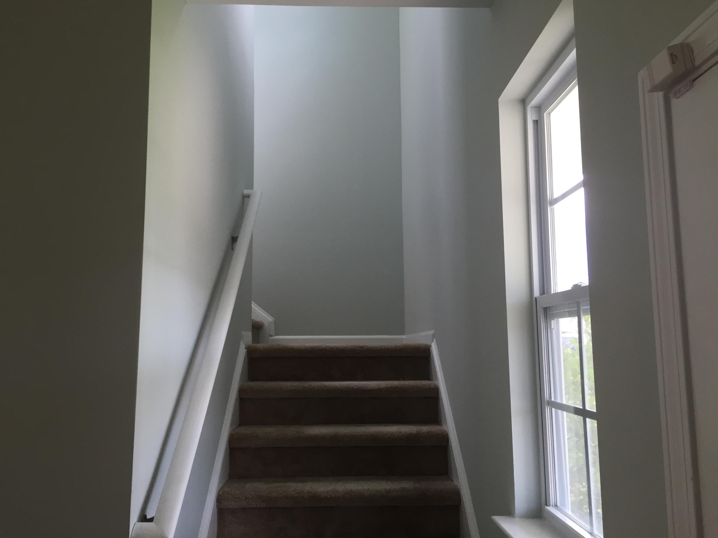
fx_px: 602
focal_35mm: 29
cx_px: 359
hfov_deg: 61.7
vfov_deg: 48.2
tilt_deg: +7.1
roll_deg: +0.3
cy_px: 269
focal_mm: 4.15
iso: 32
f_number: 2.2
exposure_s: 1/30
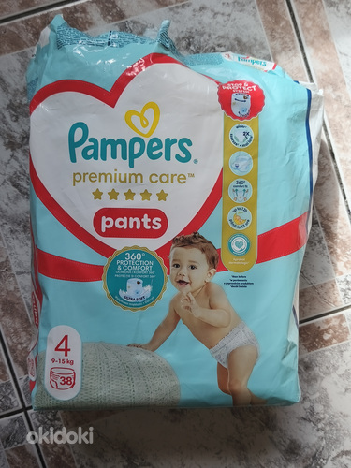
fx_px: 473
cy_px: 234
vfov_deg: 52.6
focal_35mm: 35
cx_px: 176
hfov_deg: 40.7
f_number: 1.65
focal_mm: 6.18
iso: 50
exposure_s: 1/205
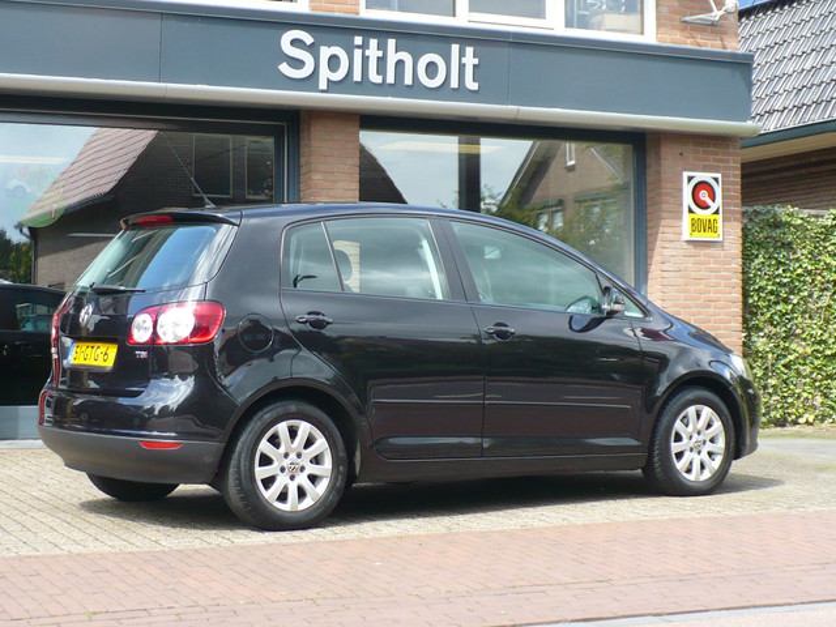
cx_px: 418
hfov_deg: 27.4
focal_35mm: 71
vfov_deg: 20.7
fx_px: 1715
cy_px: 314
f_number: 3
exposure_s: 1/250
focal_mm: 7.9
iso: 100
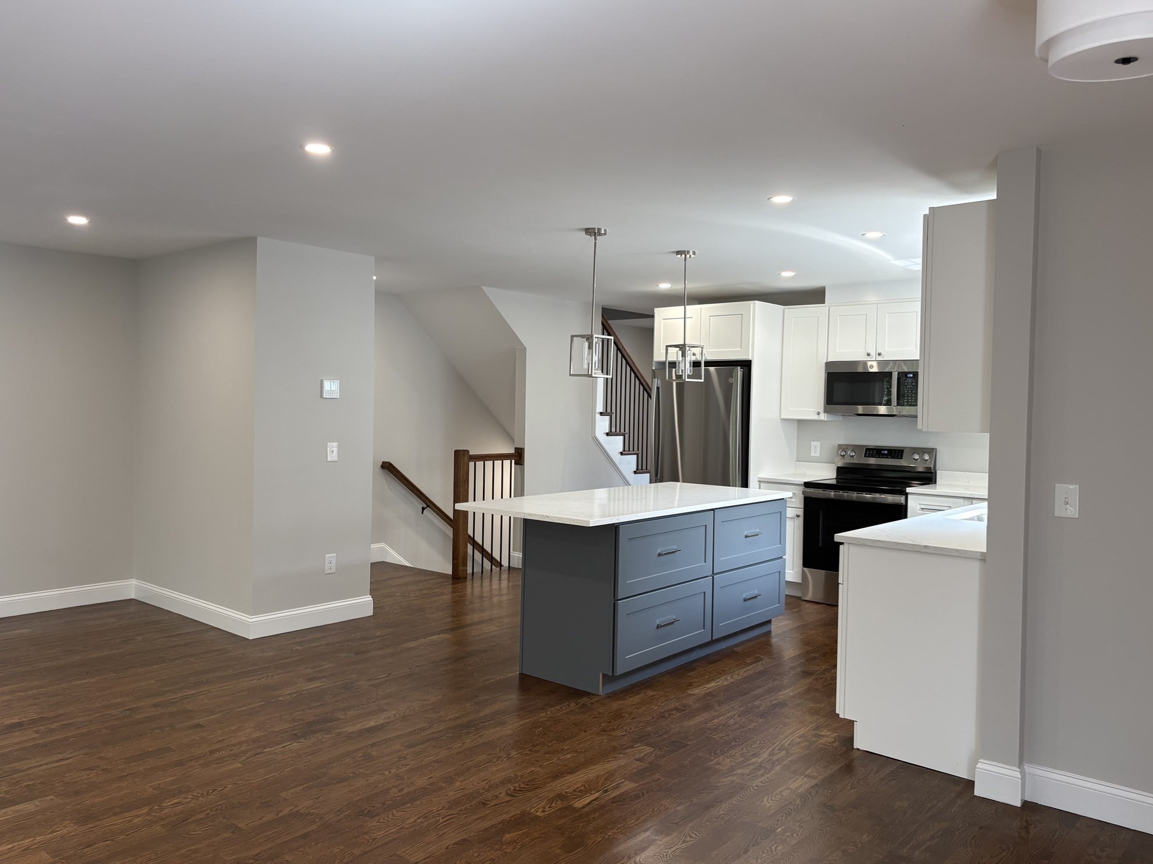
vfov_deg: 51.3
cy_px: 421
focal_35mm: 27
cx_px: 560
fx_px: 899
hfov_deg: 65.3
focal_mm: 5.96
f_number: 1.6
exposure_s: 1/120
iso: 80
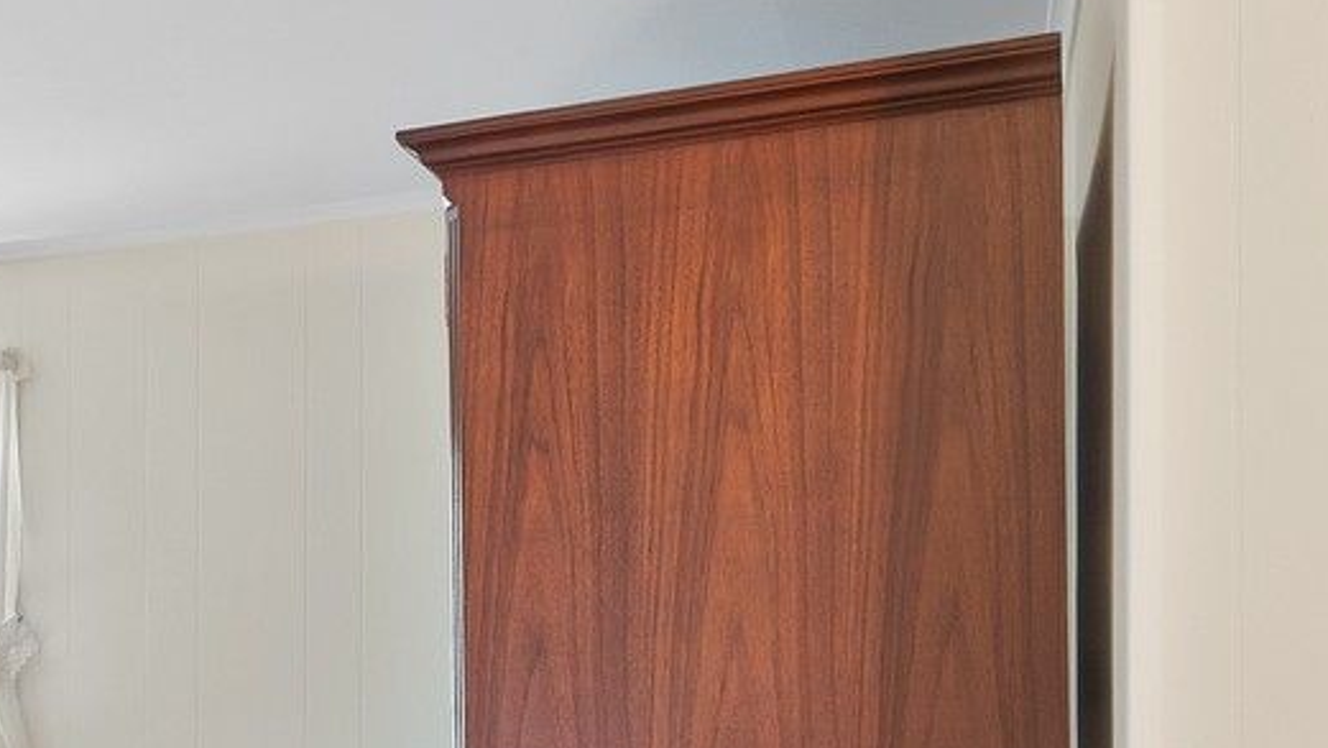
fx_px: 2043
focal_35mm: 58
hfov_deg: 32.1
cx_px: -110
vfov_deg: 20.1
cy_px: 756
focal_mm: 16
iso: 250
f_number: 9
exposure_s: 1.6
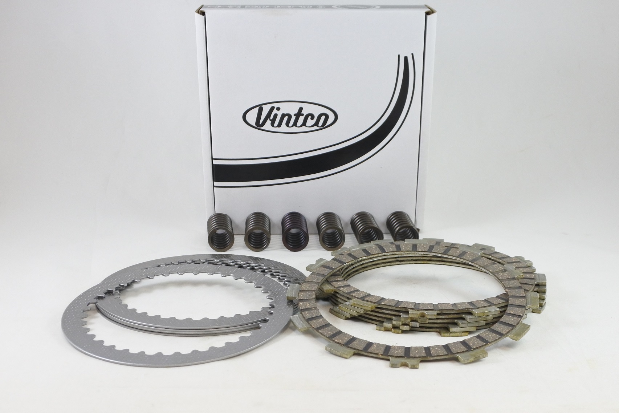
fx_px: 602
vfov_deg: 37.9
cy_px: 206
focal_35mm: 35
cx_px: 310
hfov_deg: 54.4
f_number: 4
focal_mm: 13.1
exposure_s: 1/125
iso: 450
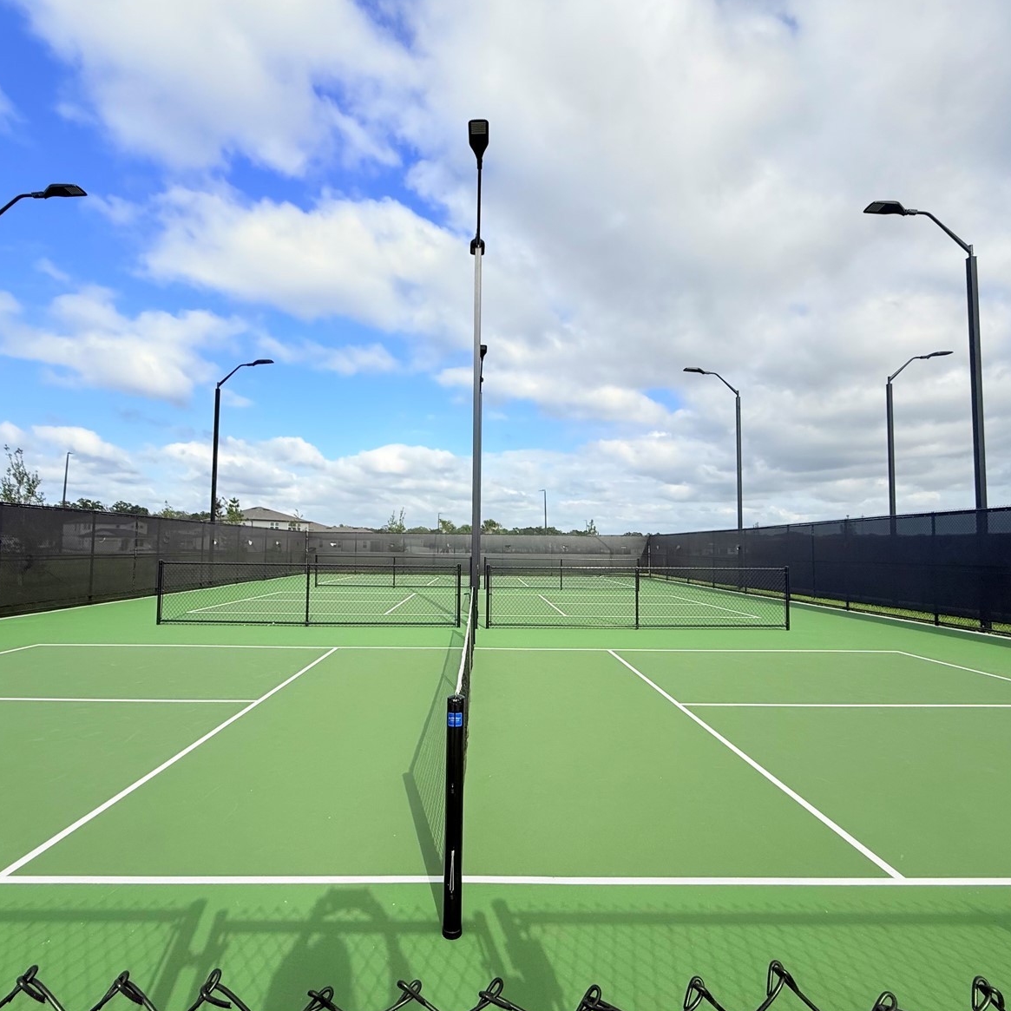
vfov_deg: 84.0
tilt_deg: +4.0
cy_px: 512
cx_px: 489
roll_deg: -1.3
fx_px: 562
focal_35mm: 17
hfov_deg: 83.9
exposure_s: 1/2841
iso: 50
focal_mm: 2.22
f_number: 2.2
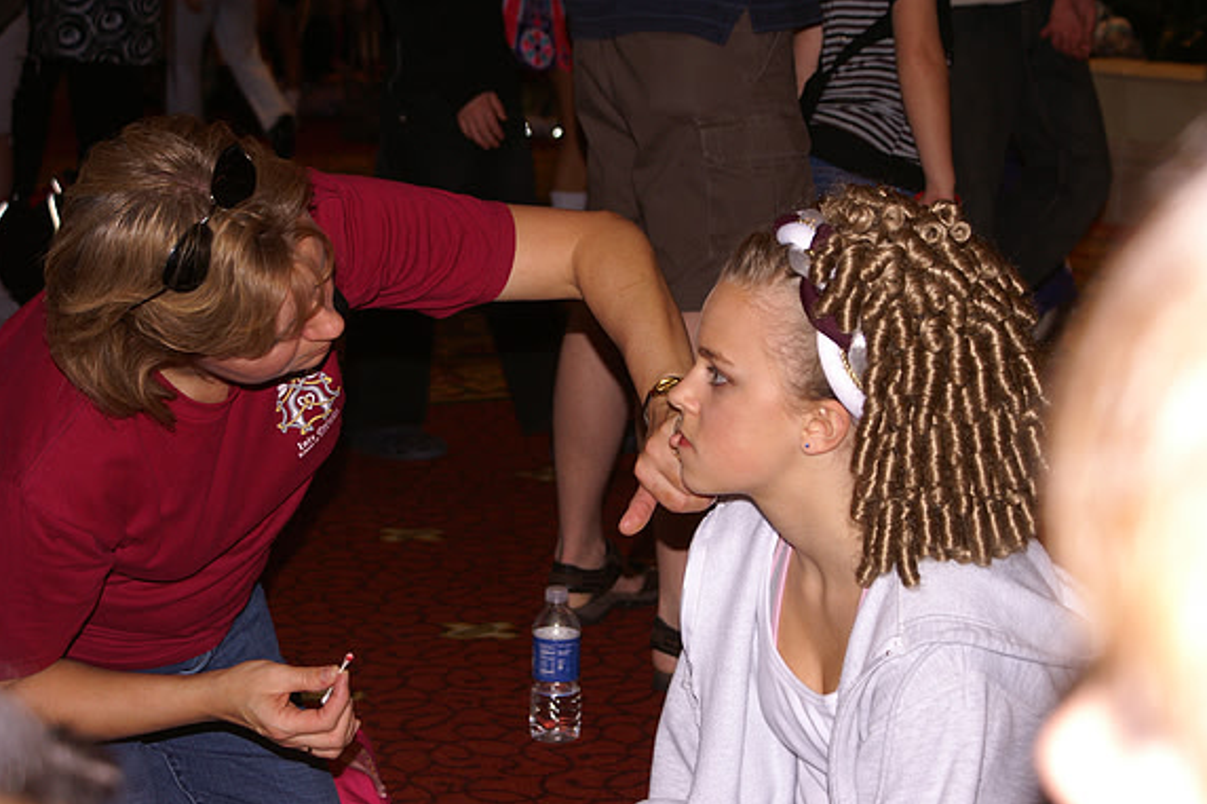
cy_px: 405
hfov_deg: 26.7
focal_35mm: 76
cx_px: 604
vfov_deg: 17.9
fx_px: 2547
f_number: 5.6
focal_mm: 50
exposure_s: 1/100
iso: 400
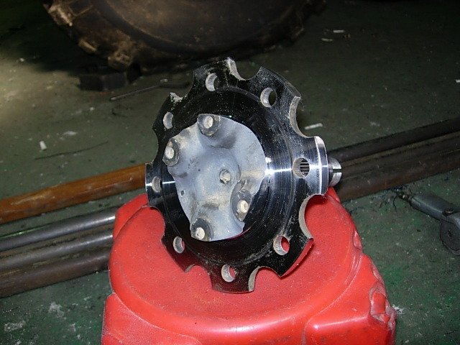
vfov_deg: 37.7
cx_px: 230
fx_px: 505
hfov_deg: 49.0
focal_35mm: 38
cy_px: 172
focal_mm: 7.8
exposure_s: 1/64
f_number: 2.8
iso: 79
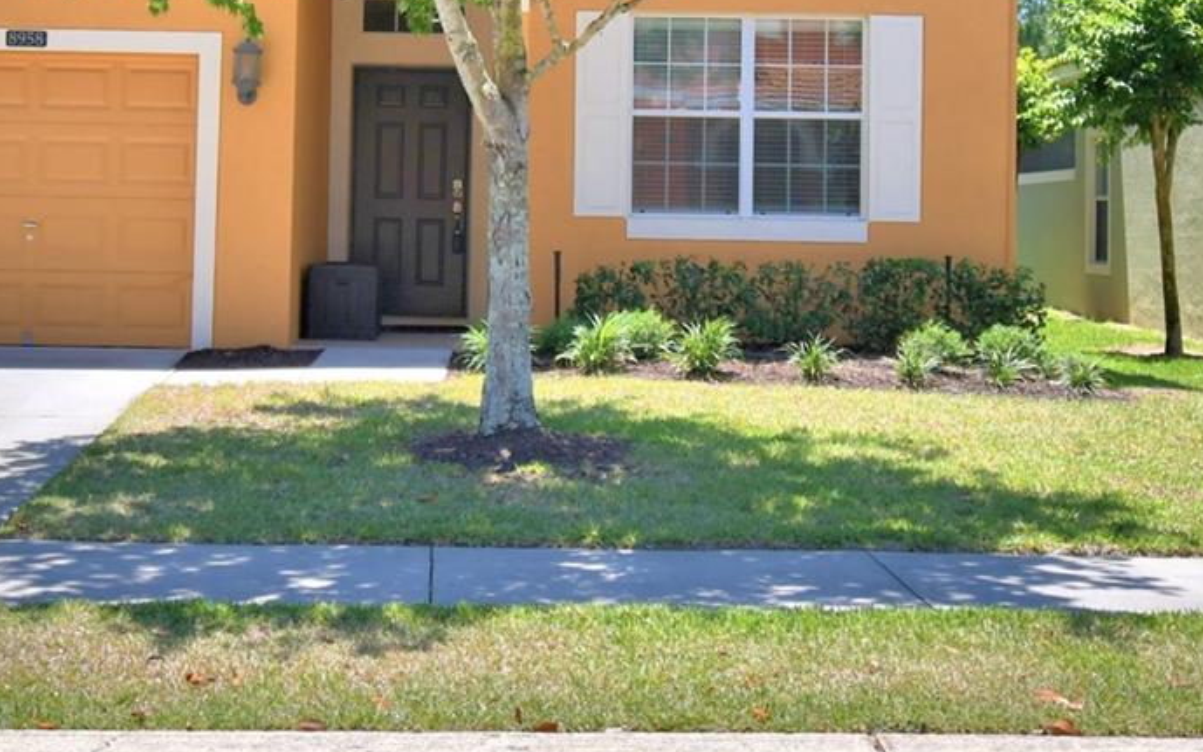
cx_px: 522
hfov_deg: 28.9
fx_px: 2328
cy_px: 68
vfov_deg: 18.1
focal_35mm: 71
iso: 100
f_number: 5.6
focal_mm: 20
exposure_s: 1/640
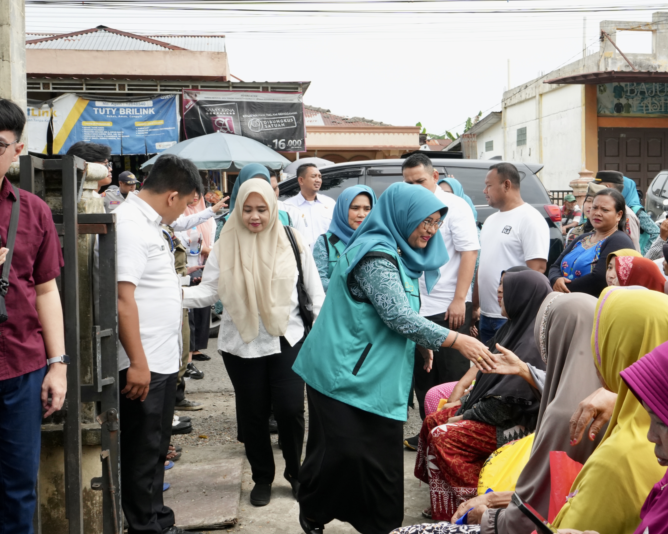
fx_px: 890
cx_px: 436
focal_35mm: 45
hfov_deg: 40.7
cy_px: 249
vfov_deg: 33.4
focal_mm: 36
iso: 1600
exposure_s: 1/250
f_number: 16
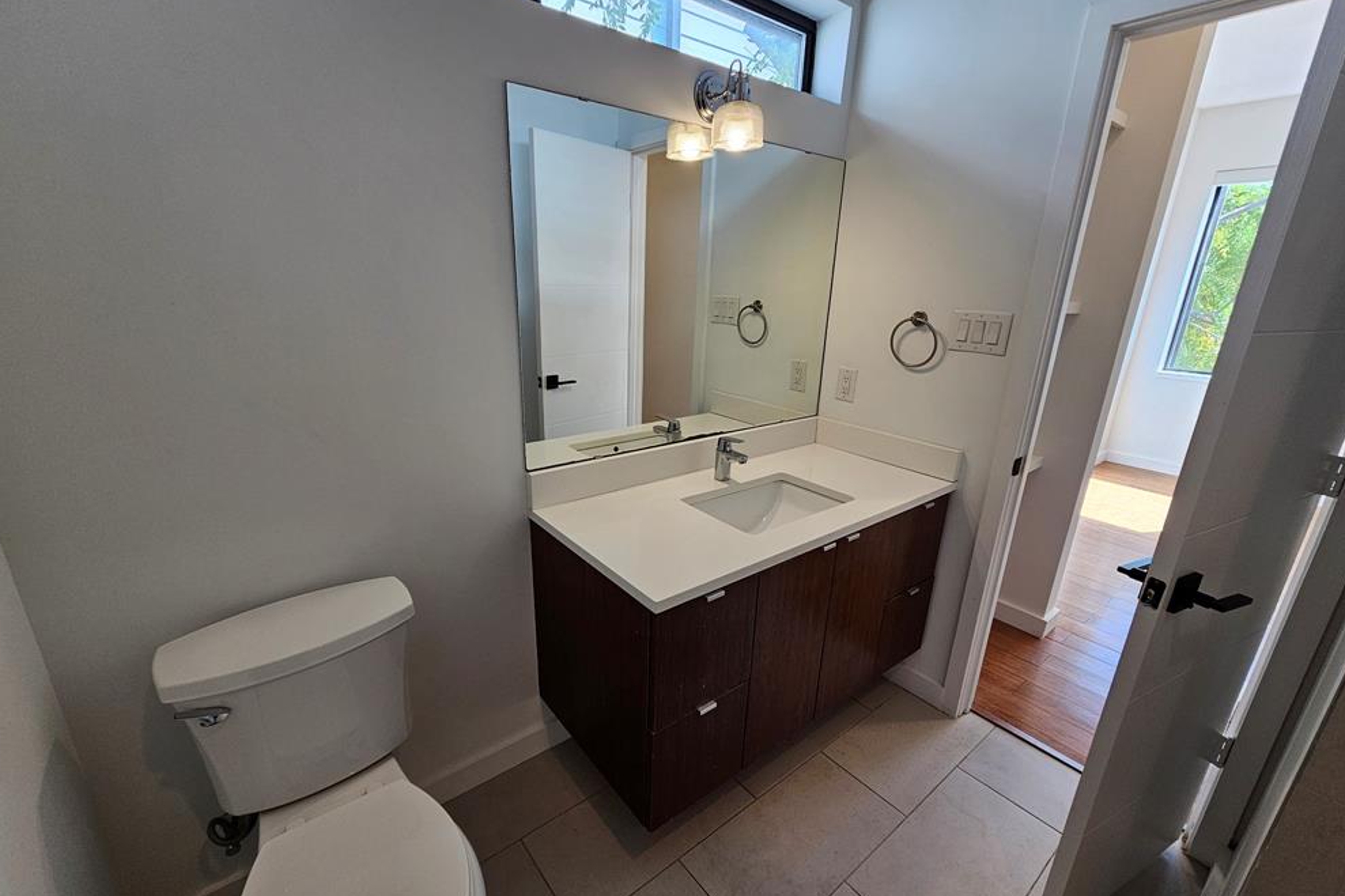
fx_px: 523
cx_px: 653
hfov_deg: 104.2
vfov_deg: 81.1
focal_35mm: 14
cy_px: 468
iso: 80
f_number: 2.2
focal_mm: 2.2
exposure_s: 1/120
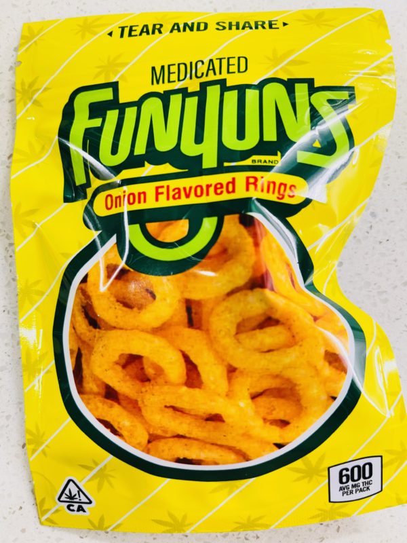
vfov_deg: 67.3
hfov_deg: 53.1
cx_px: 204
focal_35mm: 26
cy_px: 272
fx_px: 408
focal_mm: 5.1
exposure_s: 1/60
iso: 100
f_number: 1.6
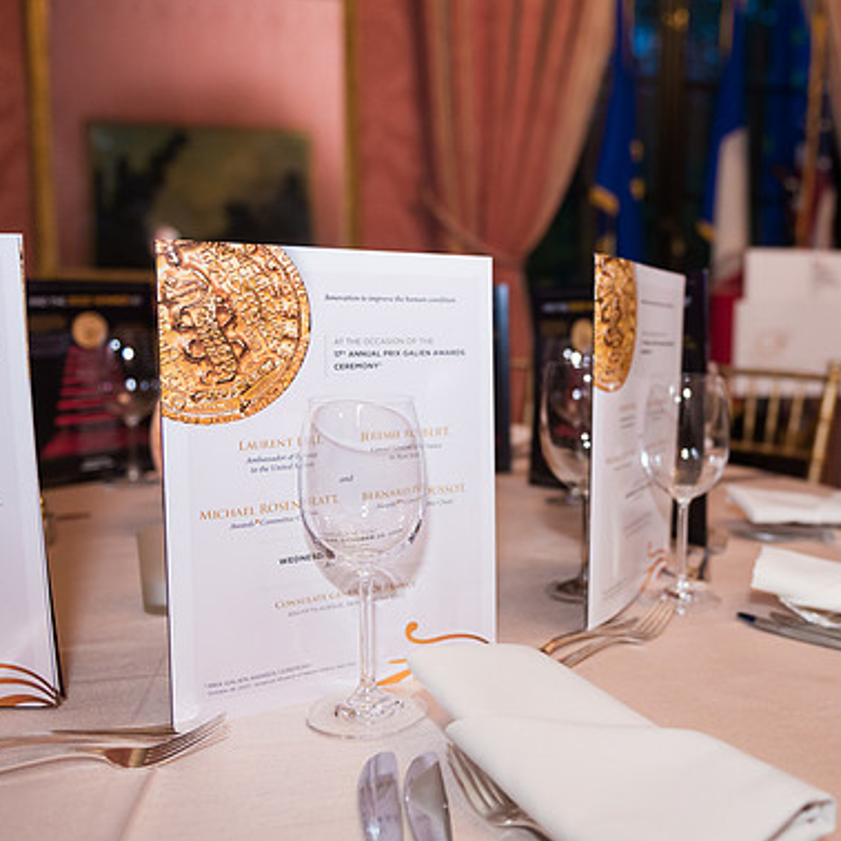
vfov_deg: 48.5
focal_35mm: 34
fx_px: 935
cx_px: 596
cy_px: 420
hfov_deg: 47.2
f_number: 3.2
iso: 1600
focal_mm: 24
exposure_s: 1/200
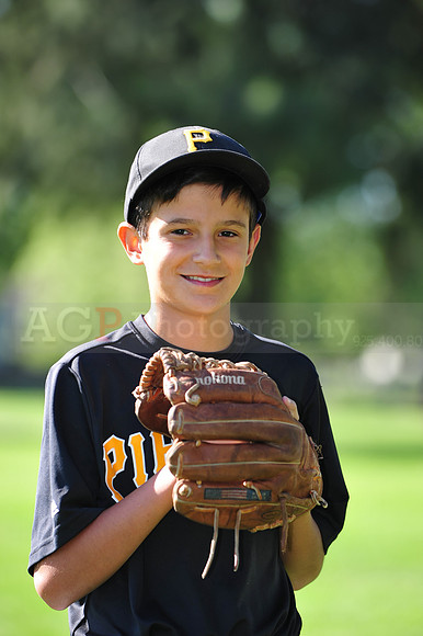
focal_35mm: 200
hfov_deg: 6.9
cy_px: 318
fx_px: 3529
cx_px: 212
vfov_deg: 10.3
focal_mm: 200
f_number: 5
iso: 200
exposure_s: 1/320
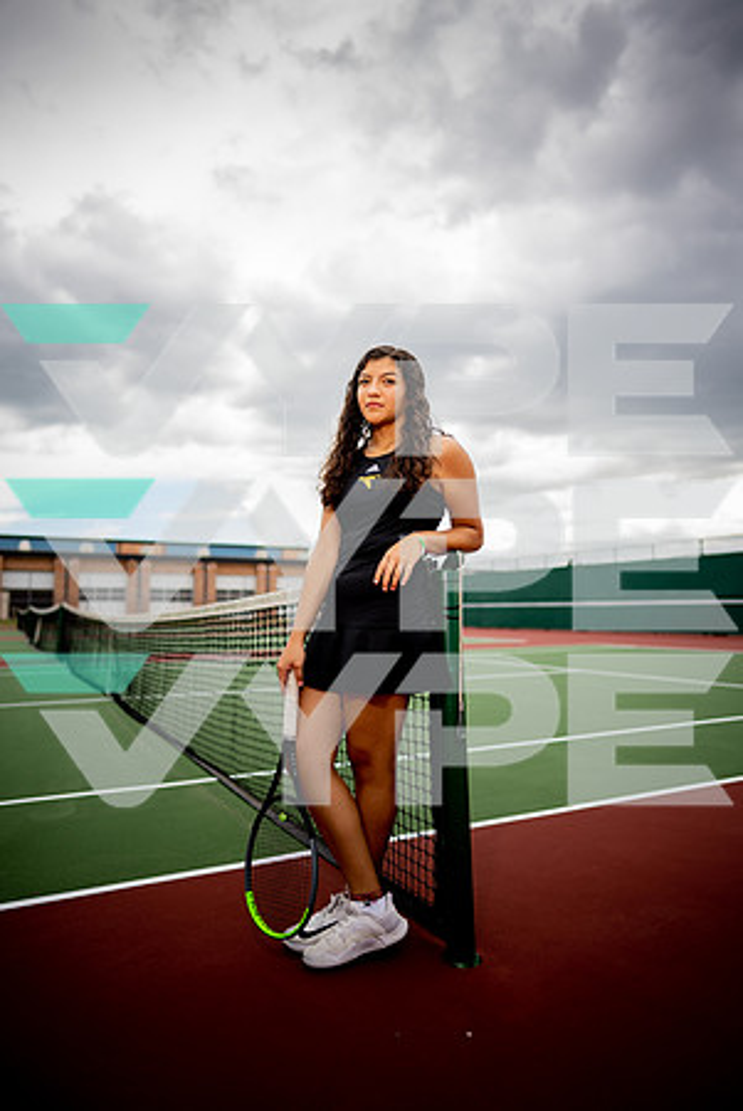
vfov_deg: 73.7
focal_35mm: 24
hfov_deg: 53.2
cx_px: 372
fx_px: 741
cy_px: 556
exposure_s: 1/1250
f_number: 1.4
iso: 50
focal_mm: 24
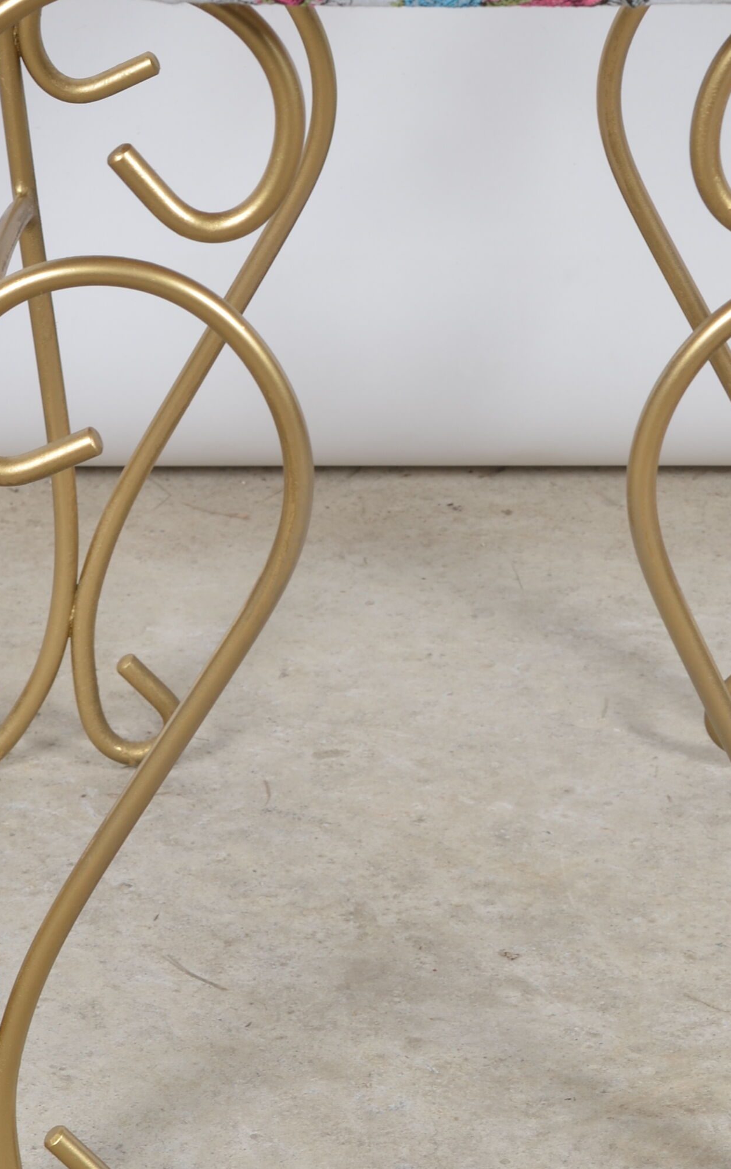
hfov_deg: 9.4
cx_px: 503
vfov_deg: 14.9
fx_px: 4462
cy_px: 385
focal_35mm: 140
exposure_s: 1/125
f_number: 10
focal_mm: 50
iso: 100
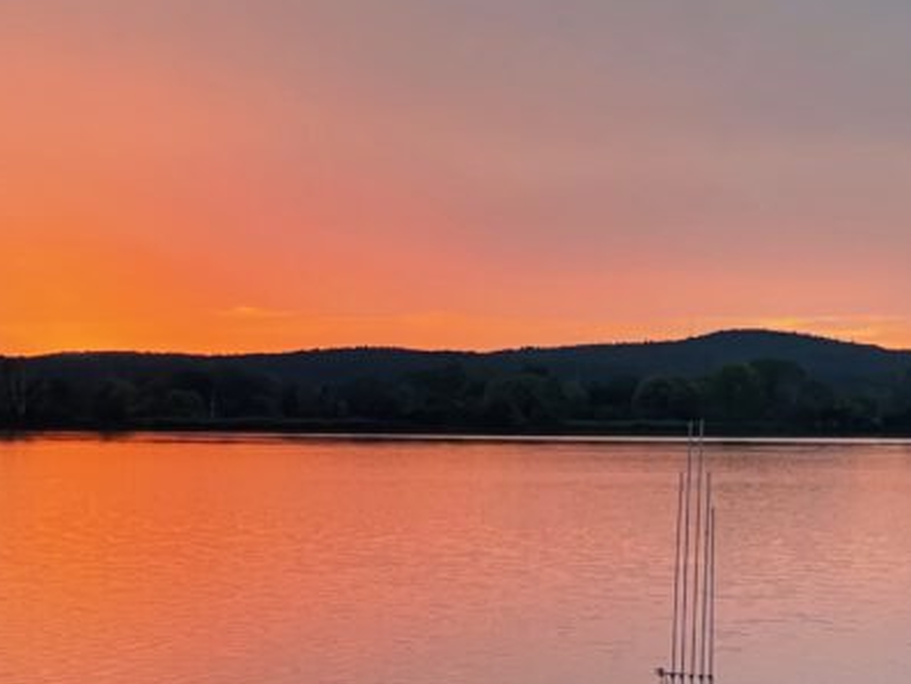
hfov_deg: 11.9
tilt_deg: -4.0
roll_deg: -0.8
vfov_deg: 8.9
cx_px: 62
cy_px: 675
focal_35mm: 165
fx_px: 4344
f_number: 2.2
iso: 200
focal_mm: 7.5
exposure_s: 1/108
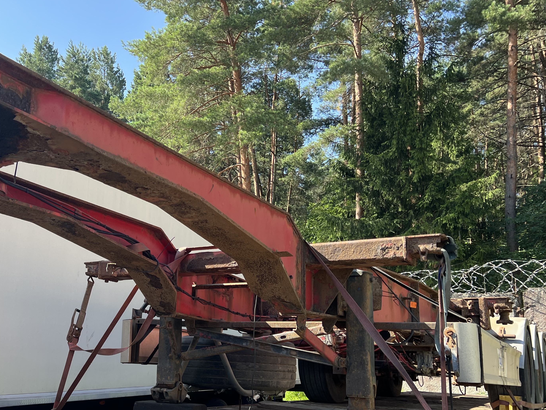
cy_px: 243
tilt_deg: +8.3
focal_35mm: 38
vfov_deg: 37.6
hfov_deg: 47.9
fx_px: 599
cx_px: 169
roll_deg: -3.0
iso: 50
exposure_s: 1/687
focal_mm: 5.7
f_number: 1.5
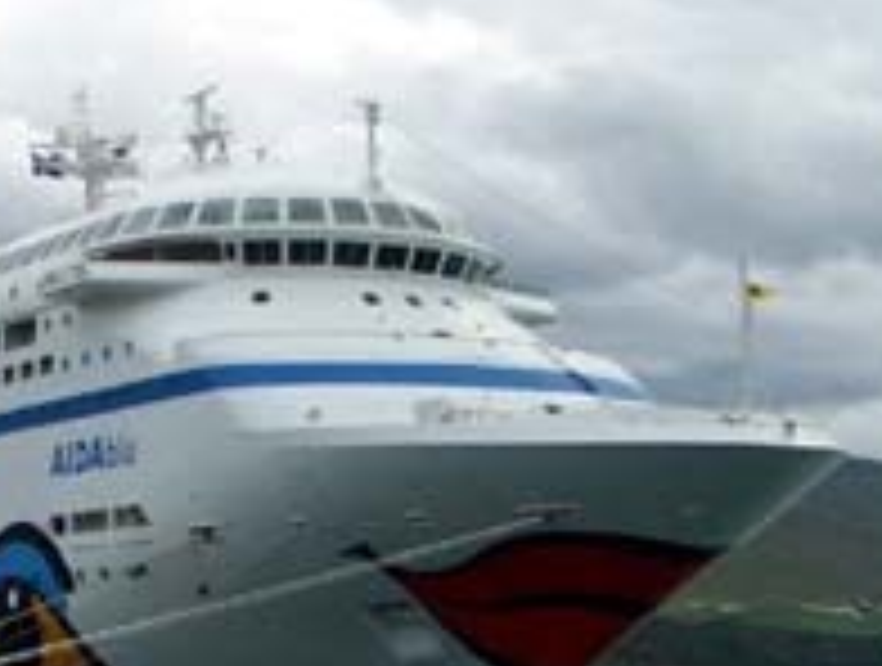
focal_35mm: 98
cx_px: 22
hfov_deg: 19.5
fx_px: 2503
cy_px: 551
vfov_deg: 15.0
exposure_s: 1/640
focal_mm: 5.8
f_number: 4.3
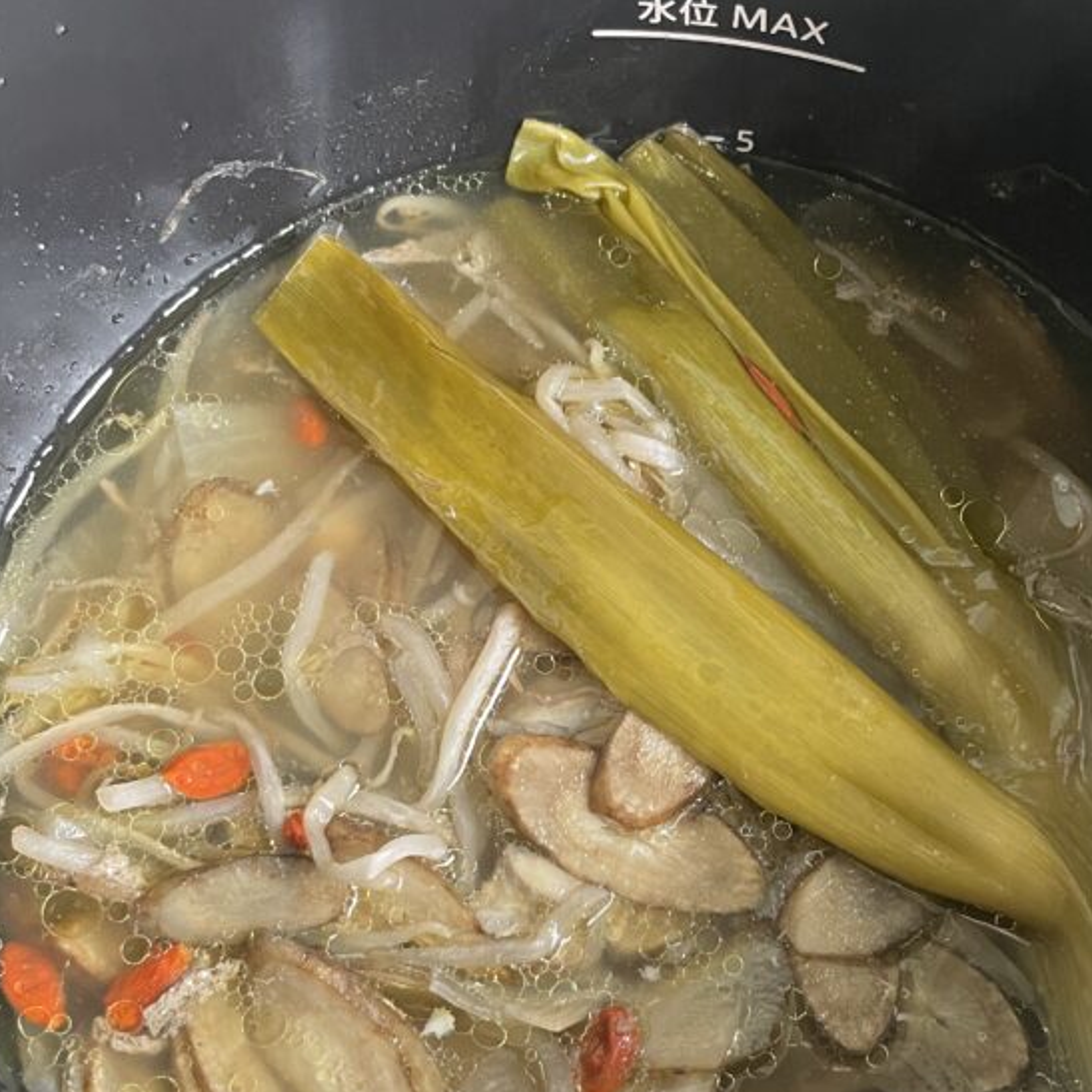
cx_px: 665
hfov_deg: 39.0
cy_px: 665
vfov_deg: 39.0
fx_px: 1535
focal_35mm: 43
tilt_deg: -72.5
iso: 250
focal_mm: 4.2
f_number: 1.6
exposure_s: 1/60
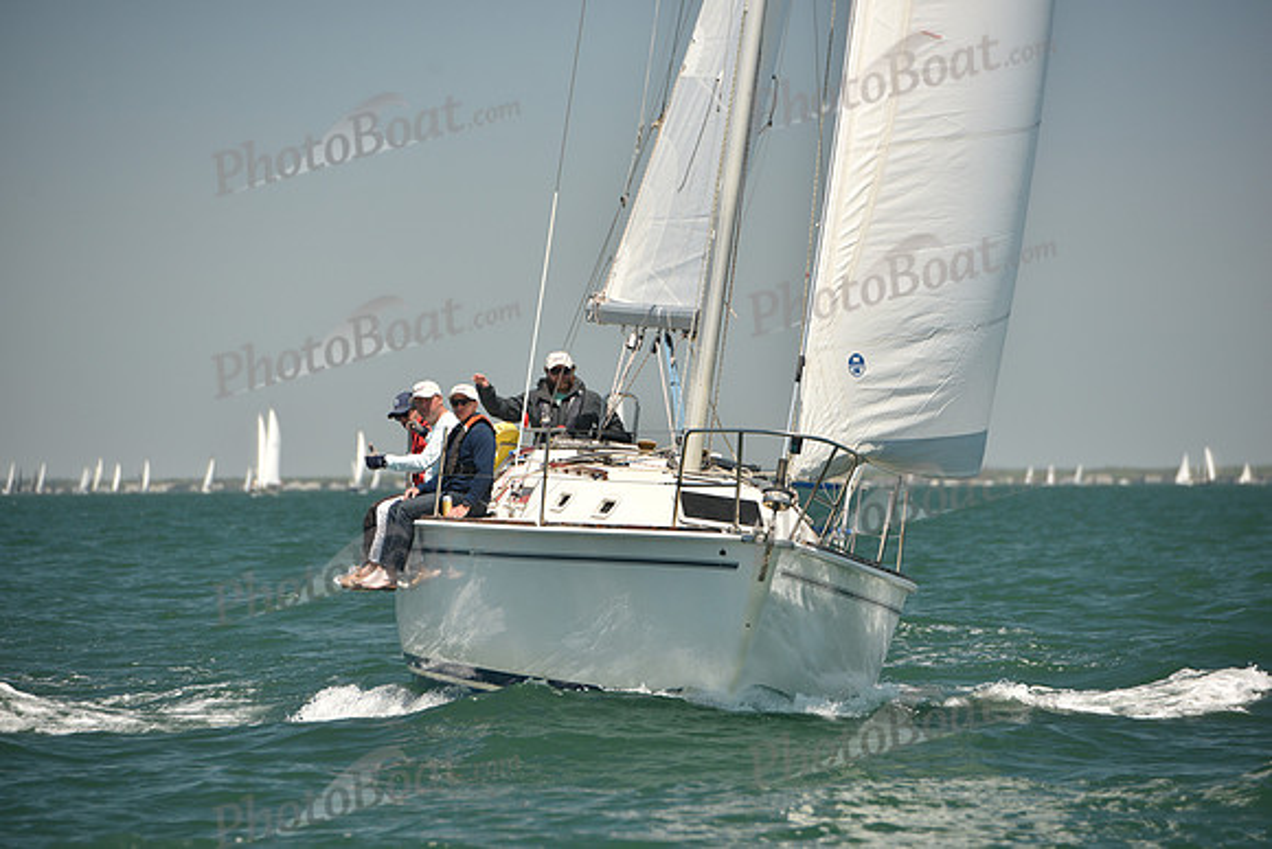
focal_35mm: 200
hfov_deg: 10.3
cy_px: 424
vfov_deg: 6.9
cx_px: 636
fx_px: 7068
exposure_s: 1/800
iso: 250
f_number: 5
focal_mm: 200
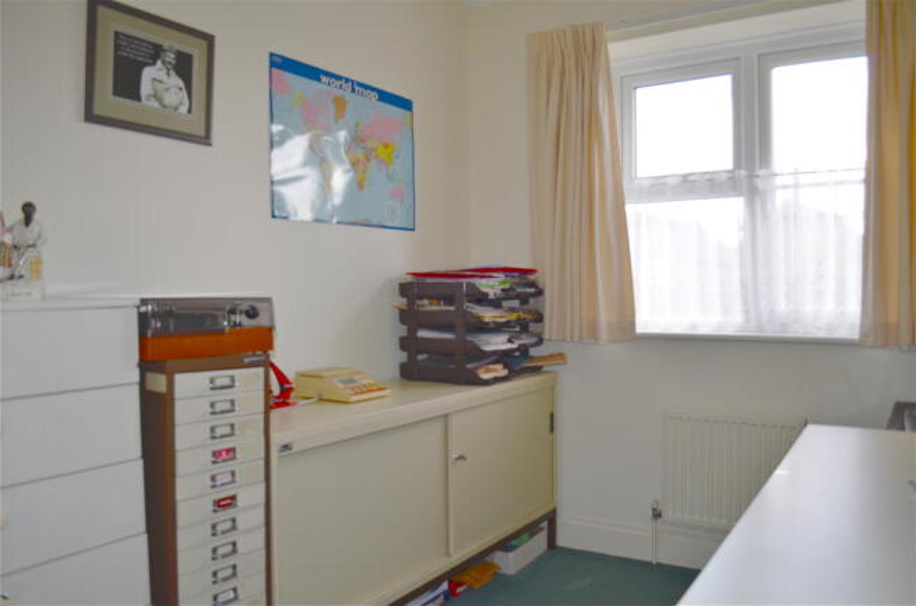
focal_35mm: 27
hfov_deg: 67.5
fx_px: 685
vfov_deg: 47.7
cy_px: 303
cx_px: 458
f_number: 3.5
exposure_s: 1/125
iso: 360
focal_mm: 18
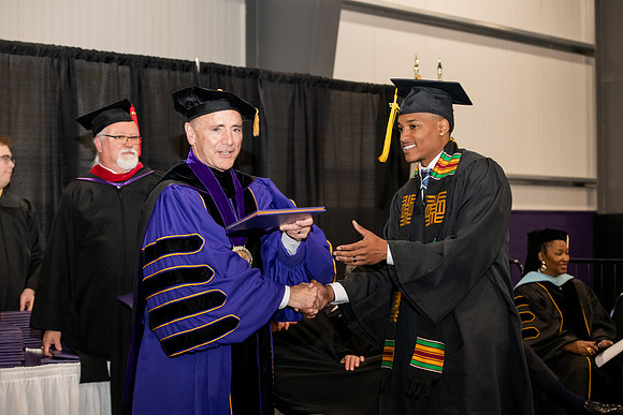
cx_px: 312
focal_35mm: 70
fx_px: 1212
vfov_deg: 19.5
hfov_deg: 28.8
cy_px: 208
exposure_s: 1/200
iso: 2000
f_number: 5
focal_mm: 70
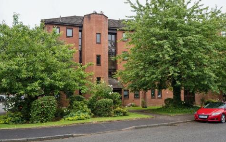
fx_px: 197
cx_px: 113
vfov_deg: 39.4
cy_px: 69
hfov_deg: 59.6
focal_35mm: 32
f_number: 4
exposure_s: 1/1000
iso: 800
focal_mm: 31
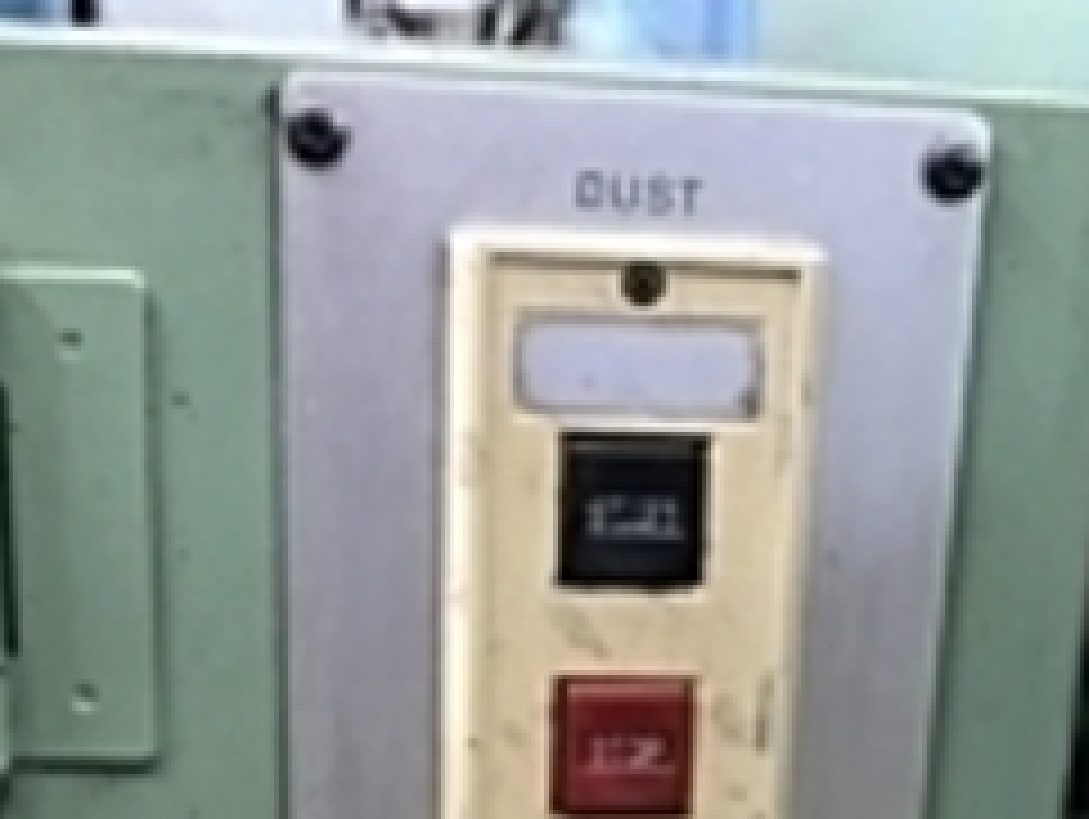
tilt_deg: -23.4
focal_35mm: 74
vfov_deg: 18.6
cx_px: 729
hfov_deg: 26.2
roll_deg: -3.6
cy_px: 1053
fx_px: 2330
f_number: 1.8
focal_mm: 3.99
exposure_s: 1/15
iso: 80
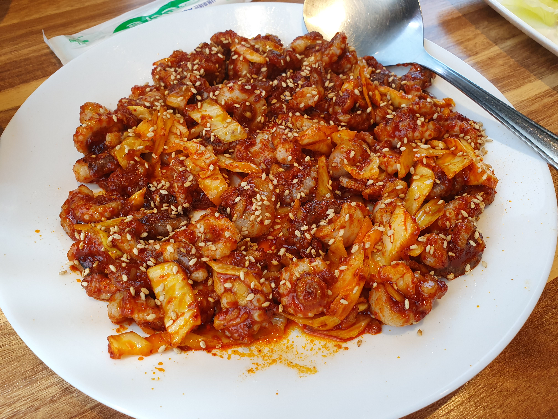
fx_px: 419
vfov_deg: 53.1
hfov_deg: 67.3
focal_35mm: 26
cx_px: 279
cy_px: 210
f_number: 2.4
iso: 100
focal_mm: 4.32
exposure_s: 1/120
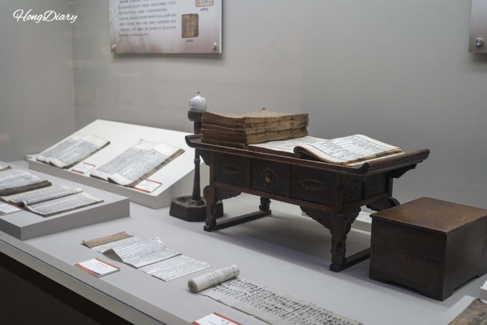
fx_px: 555
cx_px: 244
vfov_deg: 32.6
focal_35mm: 41
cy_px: 162
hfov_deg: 47.4
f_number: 5.6
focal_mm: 41
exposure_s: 1/160
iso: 2500
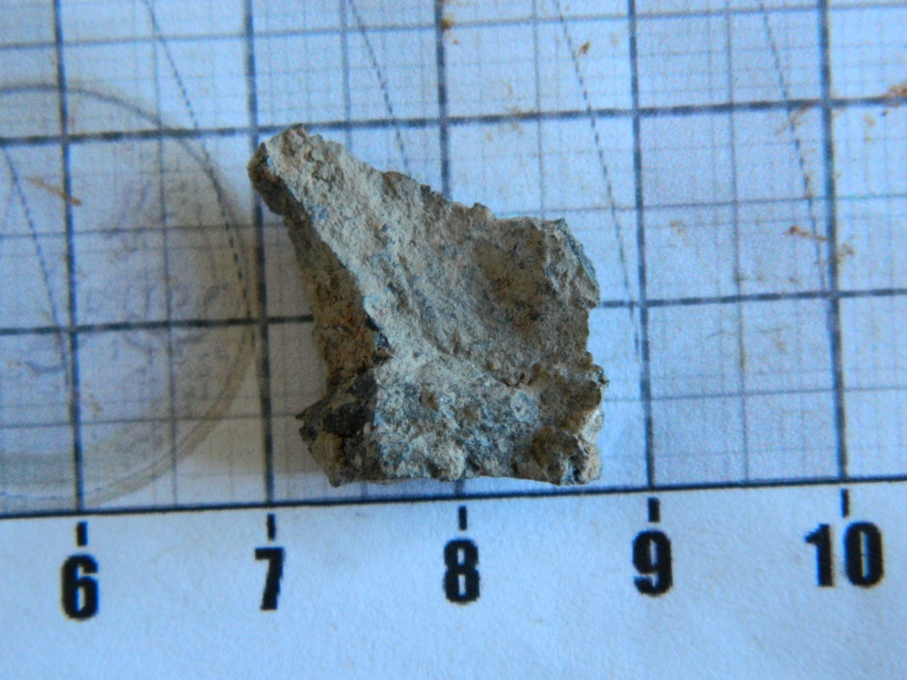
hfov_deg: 19.1
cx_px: 454
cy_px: 340
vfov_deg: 14.4
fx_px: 2698
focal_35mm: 103
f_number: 4.5
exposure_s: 1/40
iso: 400
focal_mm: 18.6
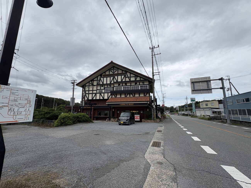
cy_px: 94
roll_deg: +0.6
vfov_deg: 85.7
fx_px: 102
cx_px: 126
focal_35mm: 14
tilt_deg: +9.6
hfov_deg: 102.1
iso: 40
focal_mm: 2.22
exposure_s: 1/1110
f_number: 2.2
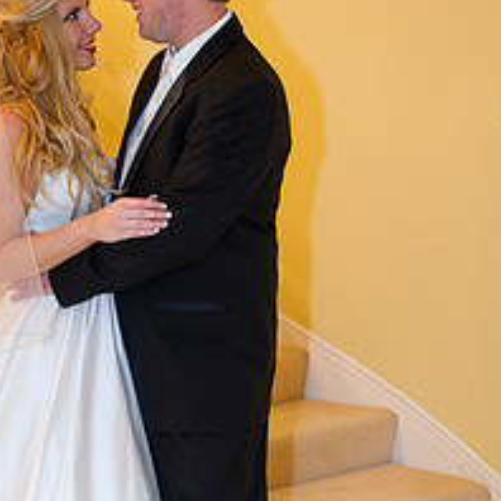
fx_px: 1326
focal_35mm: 81
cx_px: 178
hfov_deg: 21.3
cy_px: 382
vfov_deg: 21.2
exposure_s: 1/60
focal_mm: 42
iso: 1250
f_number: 3.5
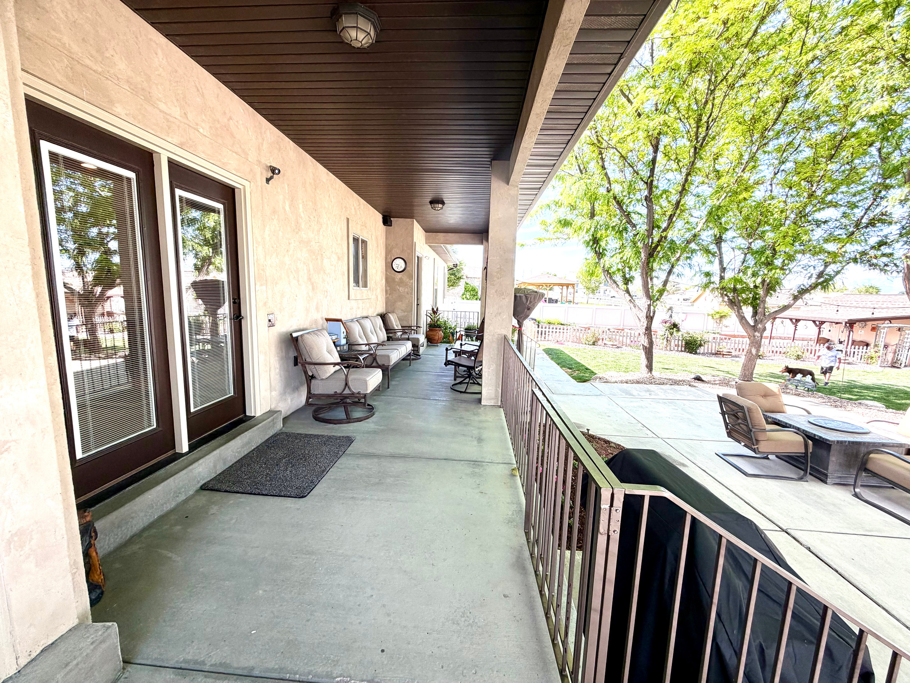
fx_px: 368
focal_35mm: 14
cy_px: 342
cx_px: 455
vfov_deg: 85.7
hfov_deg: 102.1
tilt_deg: -8.4
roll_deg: -2.1
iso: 40
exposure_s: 1/124
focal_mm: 2.22
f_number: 2.2
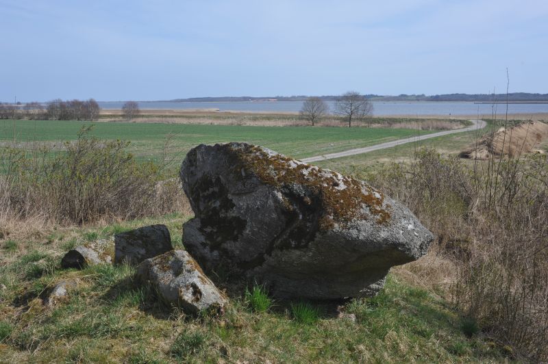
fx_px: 608
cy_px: 182
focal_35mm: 40
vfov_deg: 33.3
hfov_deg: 48.5
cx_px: 274
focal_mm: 40
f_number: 11
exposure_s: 1/200
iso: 200
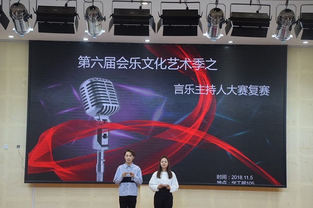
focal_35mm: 72
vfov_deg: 18.9
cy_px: 104
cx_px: 156
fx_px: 626
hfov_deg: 28.1
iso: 1000
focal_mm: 48
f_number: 4.5
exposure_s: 1/60
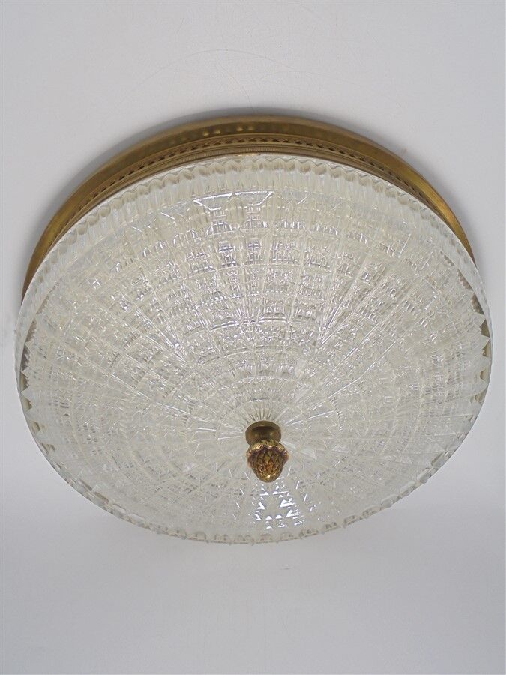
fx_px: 565
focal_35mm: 29
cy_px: 338
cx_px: 253
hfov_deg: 48.2
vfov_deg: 61.7
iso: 100
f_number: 3.7
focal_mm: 5.3
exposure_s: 1/80
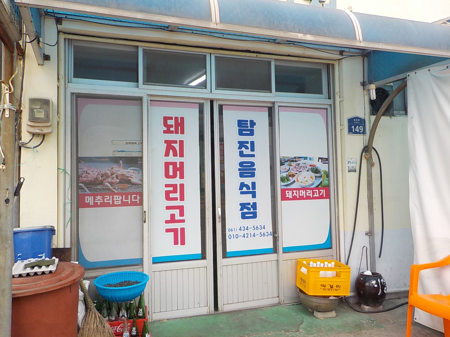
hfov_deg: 60.0
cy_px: 168
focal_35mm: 30
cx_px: 225
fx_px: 390
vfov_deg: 46.8
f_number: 3.3
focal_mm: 4.1
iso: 125
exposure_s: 1/250
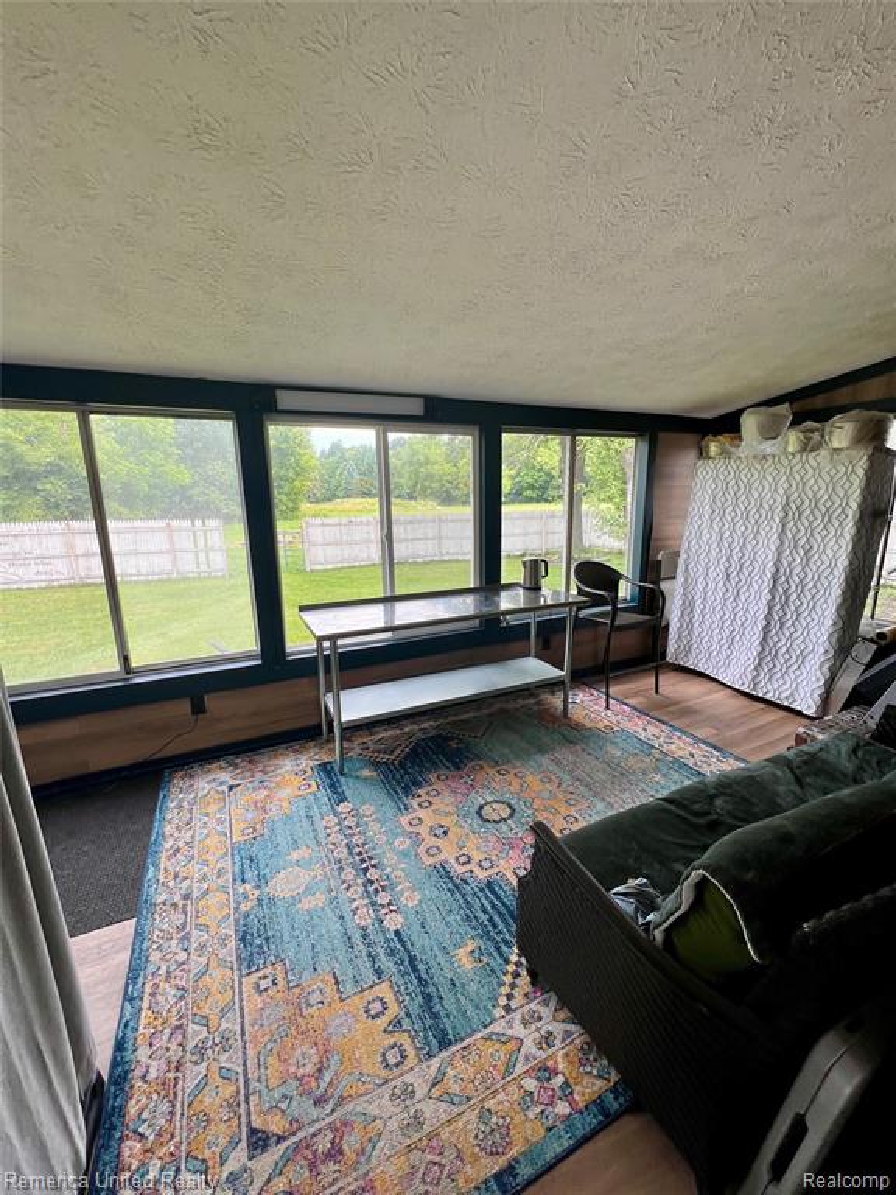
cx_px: 448
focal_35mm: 13
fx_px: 449
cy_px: 598
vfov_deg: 106.2
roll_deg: +1.8
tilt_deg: -10.2
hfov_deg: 89.9
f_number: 1.8
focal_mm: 1.57
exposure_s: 1/119
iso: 32
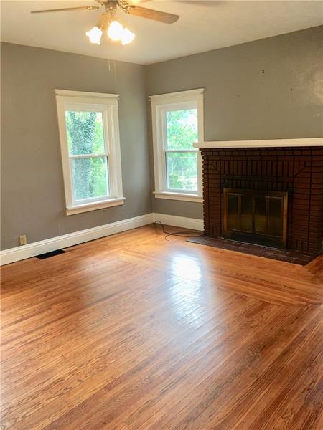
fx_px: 361
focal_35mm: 29
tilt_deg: -10.6
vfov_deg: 61.7
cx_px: 162
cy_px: 215
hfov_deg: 48.2
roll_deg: +2.1
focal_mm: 4.15
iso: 40
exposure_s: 1/30
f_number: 2.2
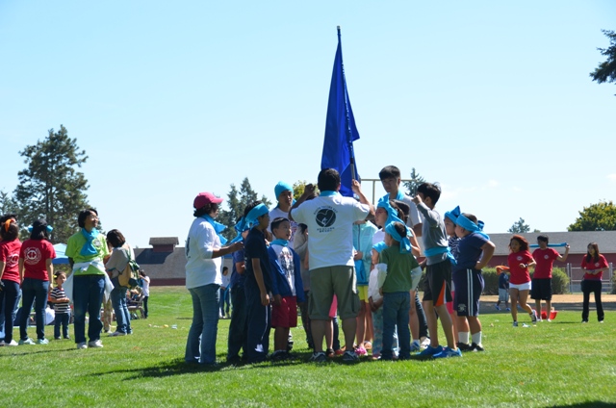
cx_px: 308
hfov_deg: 24.2
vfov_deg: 16.2
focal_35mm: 84
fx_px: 1434
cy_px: 204
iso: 125
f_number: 8
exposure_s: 1/250
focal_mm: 56
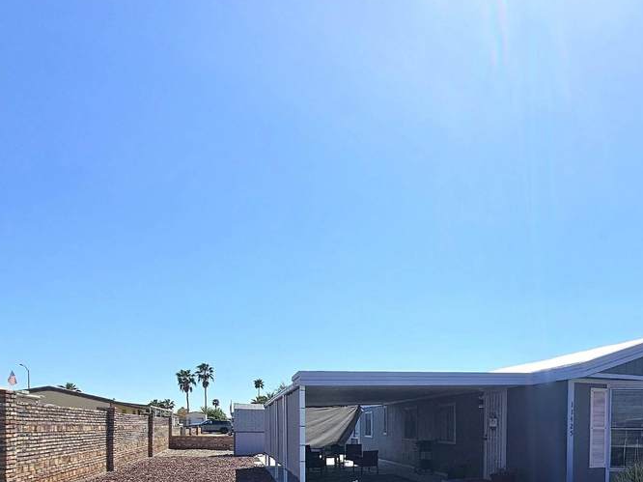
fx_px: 464
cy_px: 437
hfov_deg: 66.1
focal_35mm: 25
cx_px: 463
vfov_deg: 48.8
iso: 50
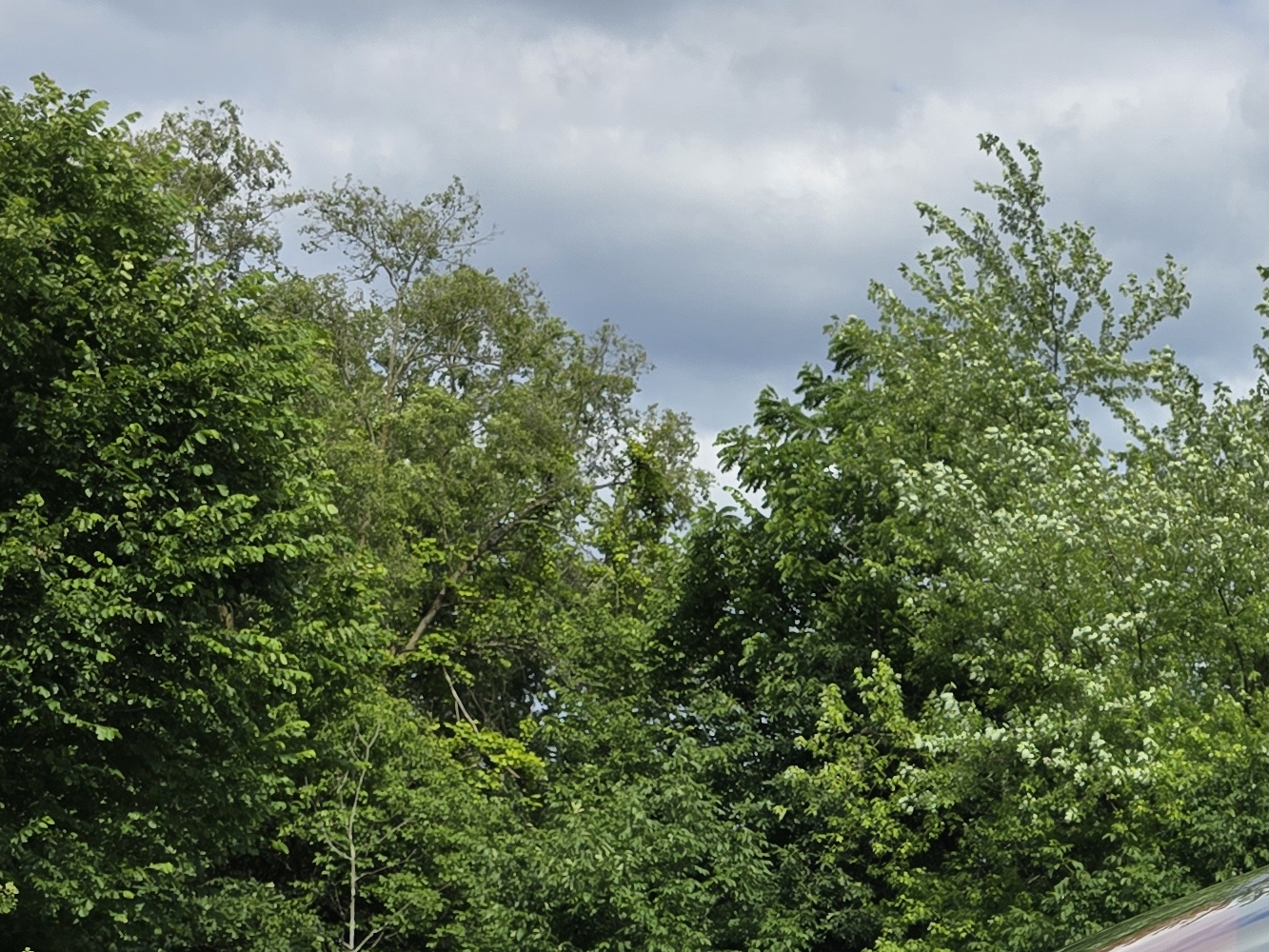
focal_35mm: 69
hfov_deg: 25.8
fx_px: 2530
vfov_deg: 19.2
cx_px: 1428
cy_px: 1336
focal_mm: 6.3
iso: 12
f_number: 1.7
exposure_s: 1/1081
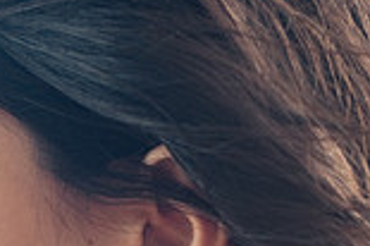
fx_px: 1920
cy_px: 291
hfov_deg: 10.8
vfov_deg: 7.3
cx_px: -67
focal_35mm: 187
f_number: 4
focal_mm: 50
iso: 200
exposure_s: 1/250
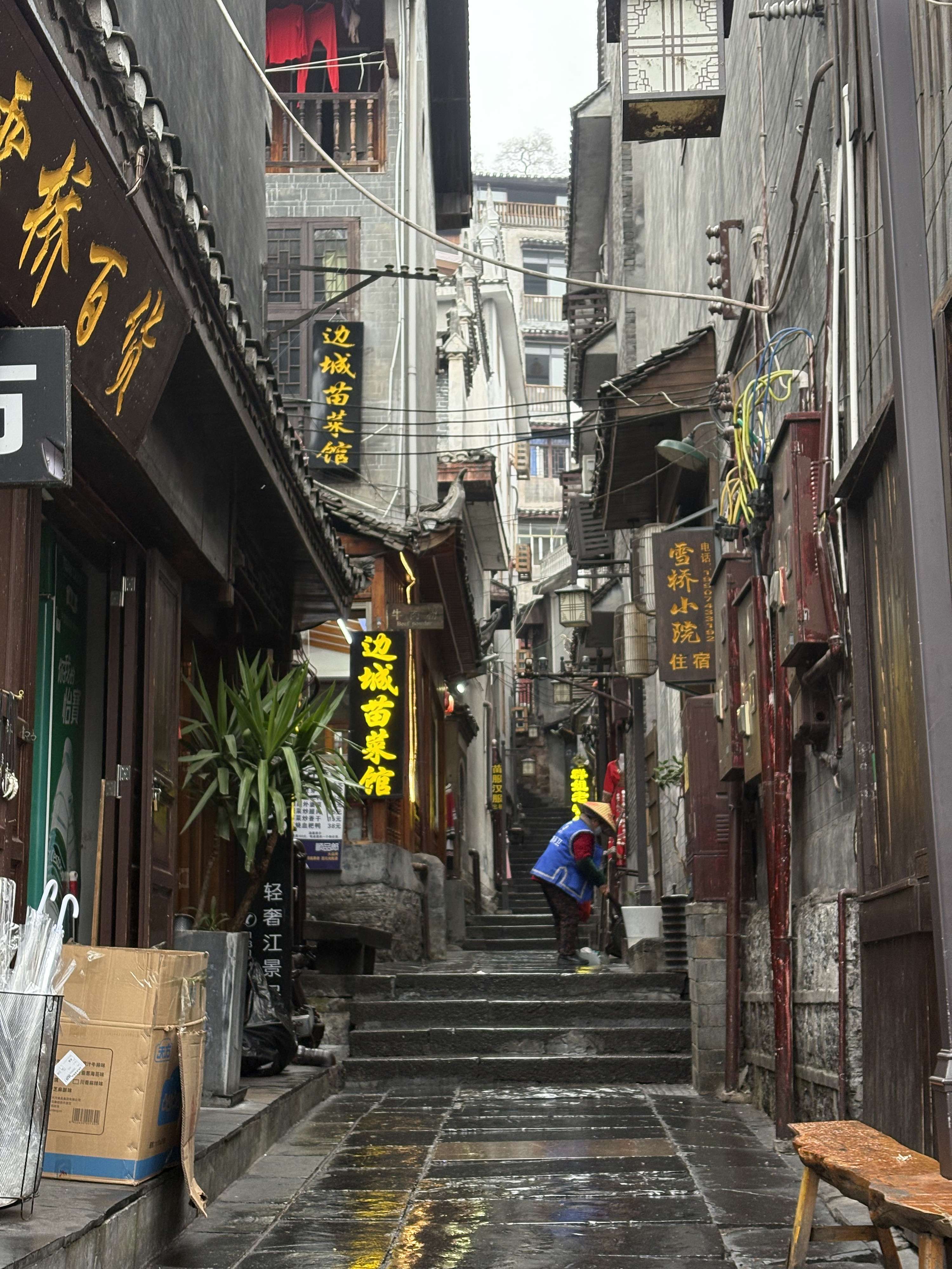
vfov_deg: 36.8
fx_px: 1907
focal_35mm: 52
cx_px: 476
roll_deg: +0.6
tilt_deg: +10.5
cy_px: 634
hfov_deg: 28.0
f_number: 1.6
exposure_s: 1/76
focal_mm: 5.96
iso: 50
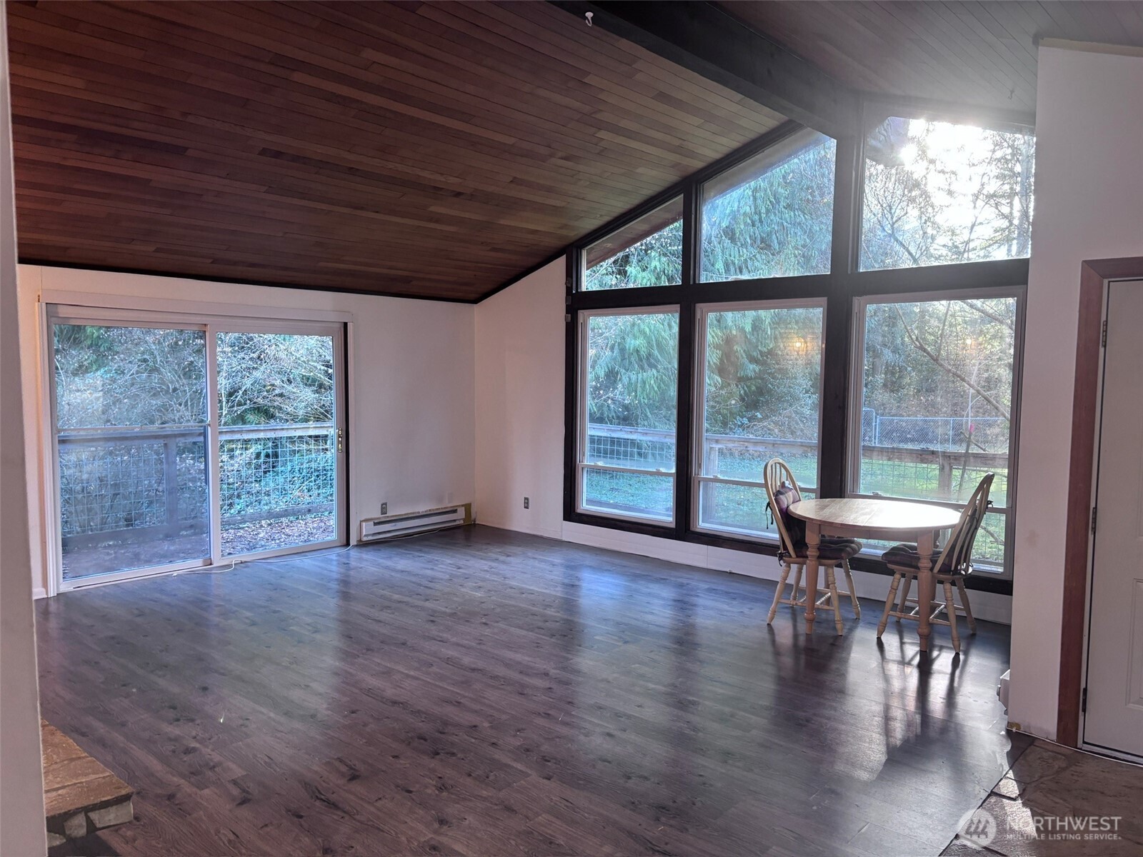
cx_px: 572
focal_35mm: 26
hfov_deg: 67.3
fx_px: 859
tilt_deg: -5.0
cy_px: 428
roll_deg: -1.1
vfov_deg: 53.1
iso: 160
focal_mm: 5.96
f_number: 1.6
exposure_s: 1/60
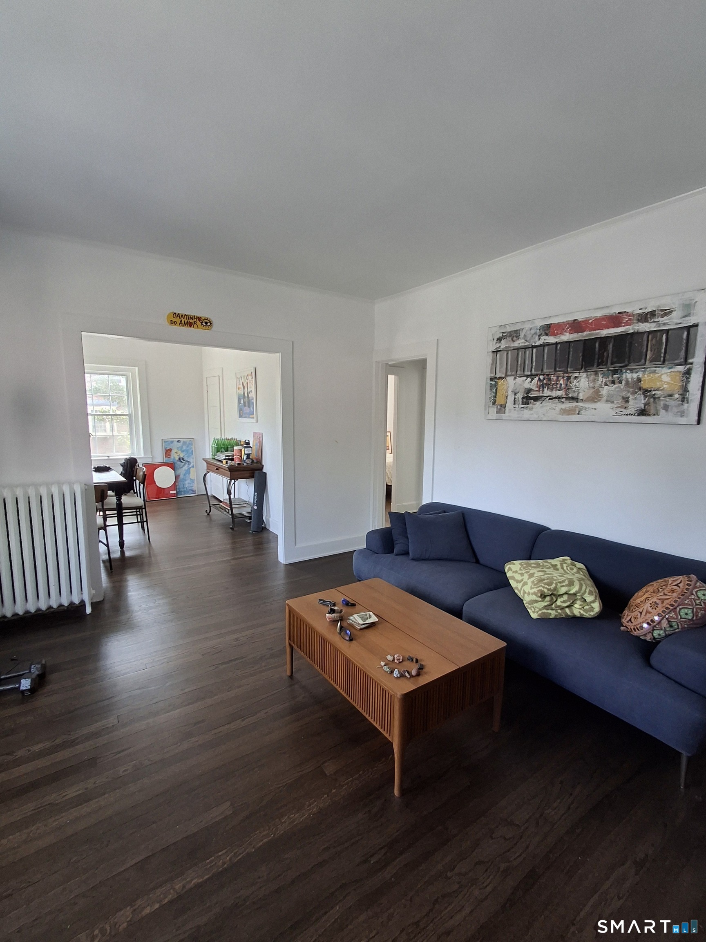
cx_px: 353
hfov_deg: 78.1
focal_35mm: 16
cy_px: 471
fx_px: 435
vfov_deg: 94.5
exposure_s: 1/40
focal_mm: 1.64
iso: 100
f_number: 2.2
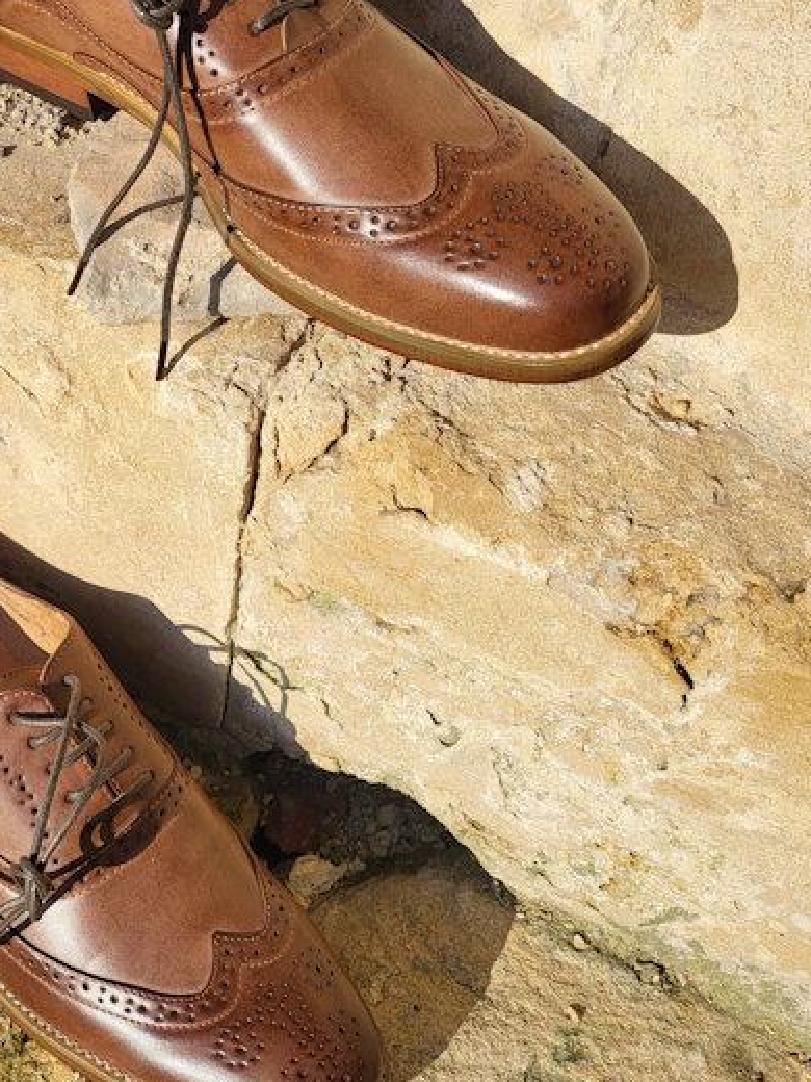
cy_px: 383
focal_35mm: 40
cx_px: 220
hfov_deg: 35.3
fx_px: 1250
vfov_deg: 46.2
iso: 40
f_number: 1.8
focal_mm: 5.4
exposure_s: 1/2937
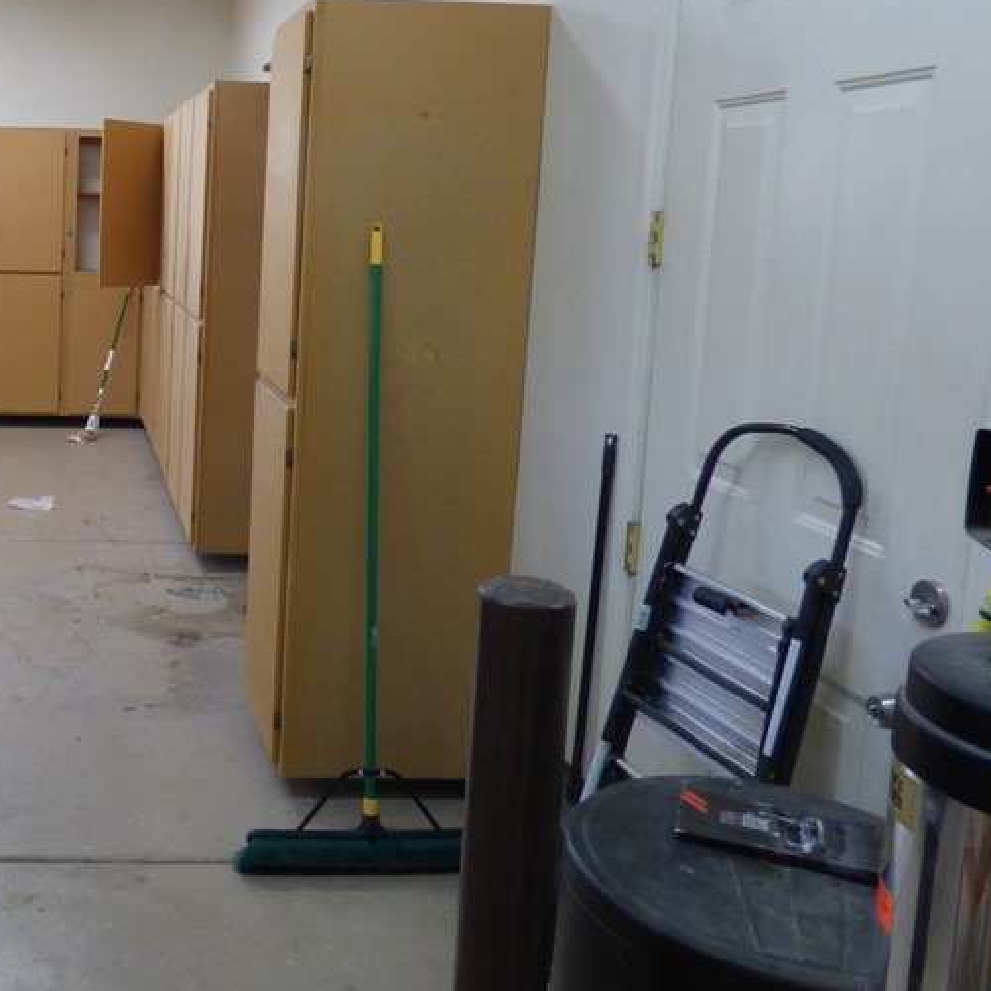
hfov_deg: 42.2
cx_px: 97
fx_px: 1166
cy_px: 368
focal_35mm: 36
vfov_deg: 45.6
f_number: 2.8
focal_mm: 3.58
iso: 320
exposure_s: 1/60
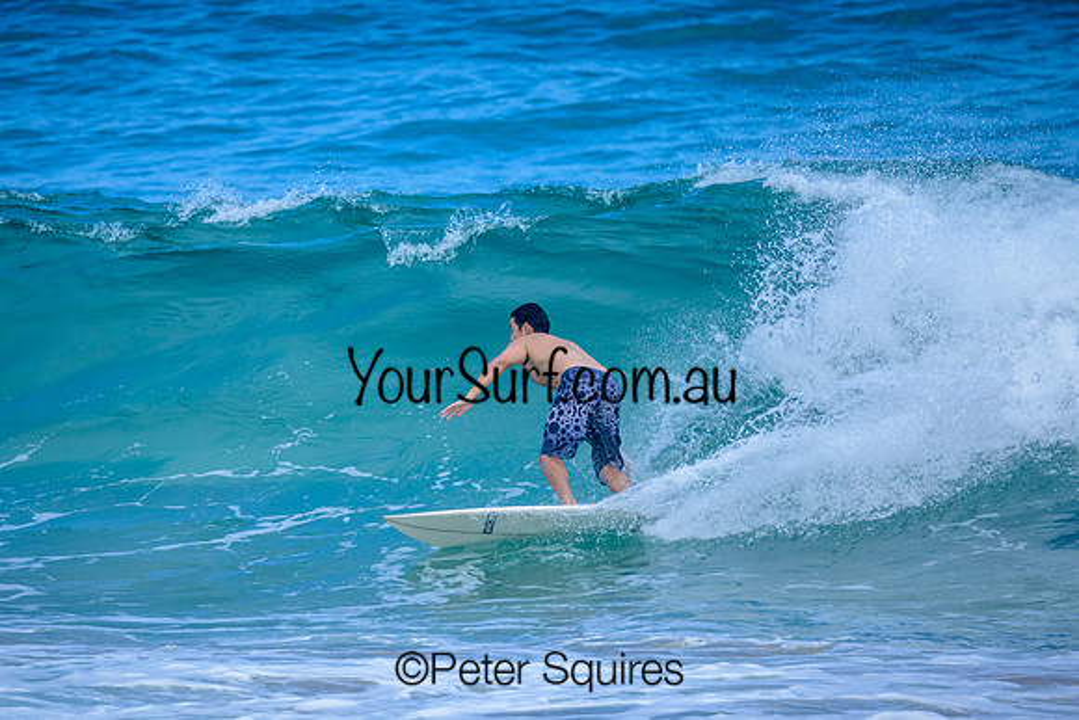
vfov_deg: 1.3
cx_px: 477
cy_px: 312
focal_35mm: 1099
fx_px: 32948
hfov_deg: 1.9
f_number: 6.3
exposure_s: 1/3200
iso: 800
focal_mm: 800
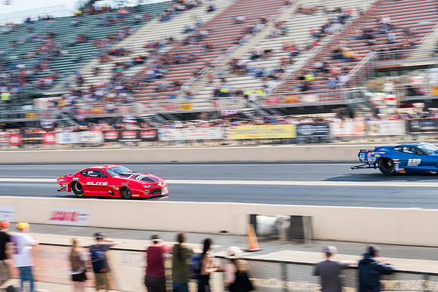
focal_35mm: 75
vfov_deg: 18.2
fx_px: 913
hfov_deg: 27.0
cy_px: 146
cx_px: 219
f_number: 9
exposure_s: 1/200
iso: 400
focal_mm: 50
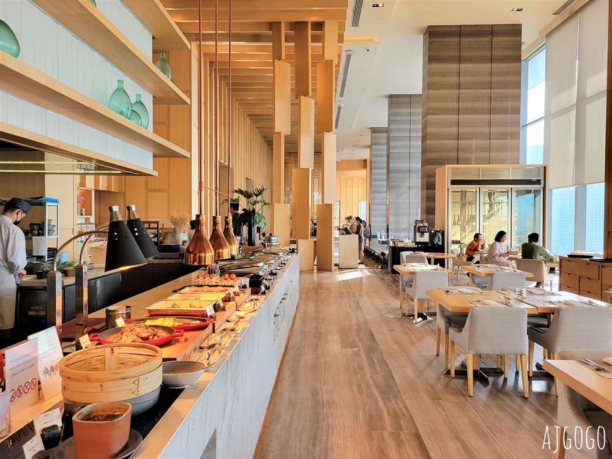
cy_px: 230
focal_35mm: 26
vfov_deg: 53.1
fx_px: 460
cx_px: 306
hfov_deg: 67.3
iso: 40
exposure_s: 1/117
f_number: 1.8
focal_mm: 5.4
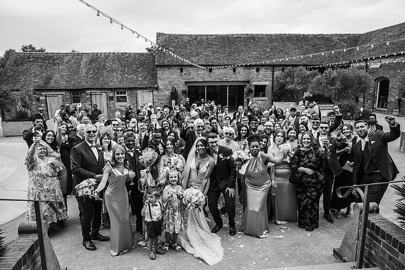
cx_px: 202
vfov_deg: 50.4
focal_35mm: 26
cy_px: 135
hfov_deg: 70.5
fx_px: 287
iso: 140
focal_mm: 25.5
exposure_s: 1/1000
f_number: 4.5
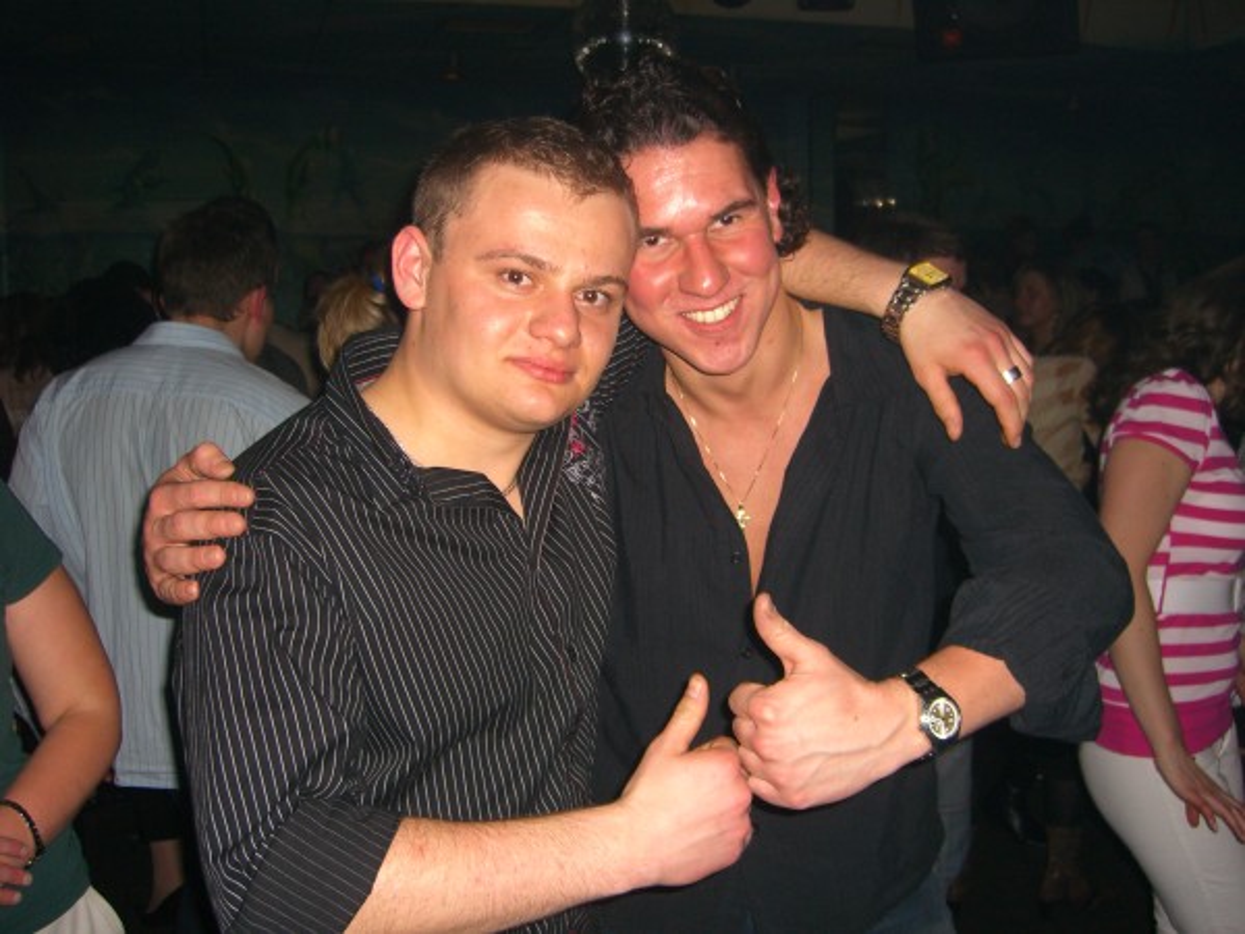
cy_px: 467
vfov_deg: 37.7
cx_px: 622
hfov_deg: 49.0
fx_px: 1367
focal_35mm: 38
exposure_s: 1/60
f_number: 2.8
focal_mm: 7.9
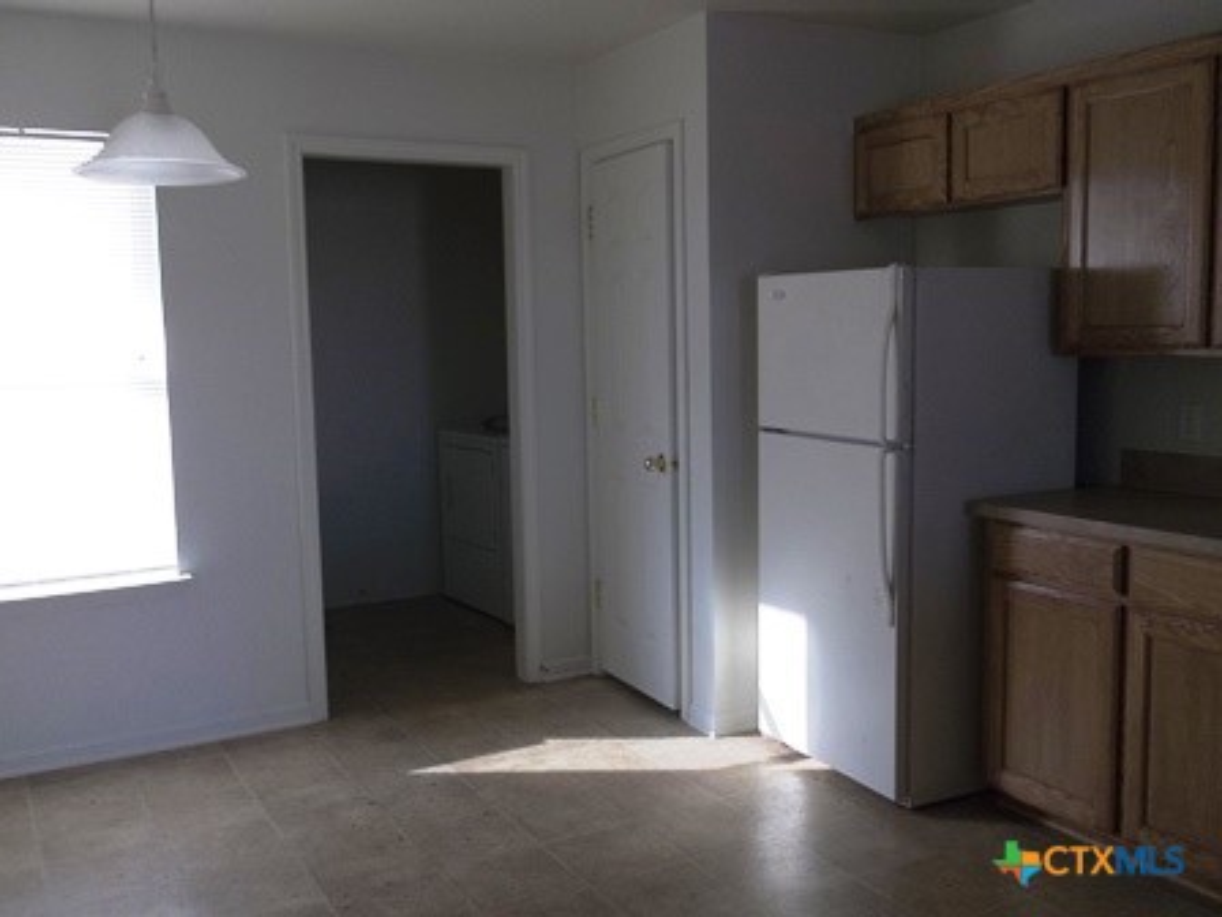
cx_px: 611
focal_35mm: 33
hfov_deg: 55.4
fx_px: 1165
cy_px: 458
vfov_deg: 42.9
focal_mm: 5.9
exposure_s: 1/40
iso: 80
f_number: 3.3
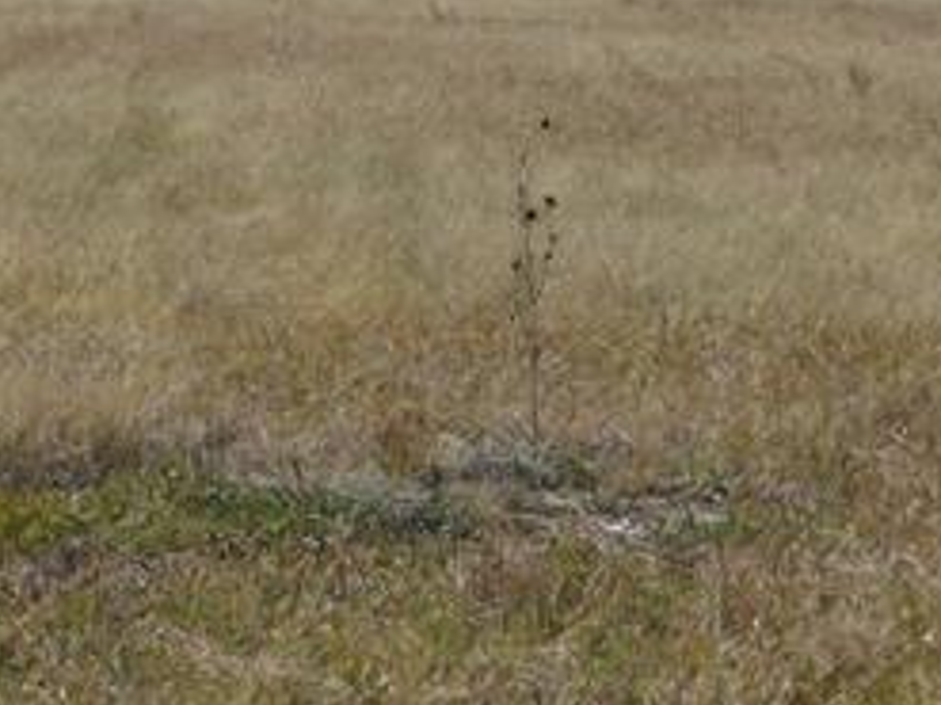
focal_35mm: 153
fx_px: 4157
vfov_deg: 9.6
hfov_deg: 12.6
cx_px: -160
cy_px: -137
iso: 125
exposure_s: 1/400
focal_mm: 10.4
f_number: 8
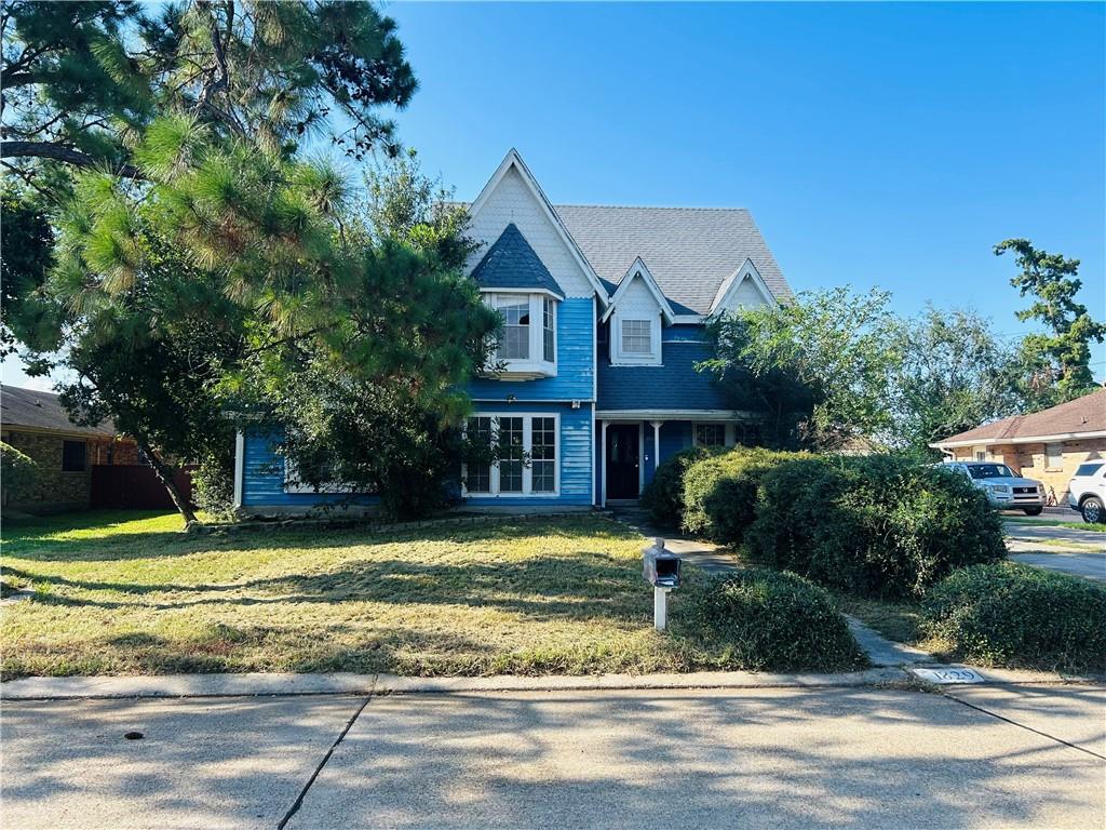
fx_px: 831
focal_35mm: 26
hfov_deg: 67.3
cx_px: 553
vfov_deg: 53.1
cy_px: 415
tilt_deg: +4.2
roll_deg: +0.1
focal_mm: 5.7
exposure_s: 1/1698
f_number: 1.5
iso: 50
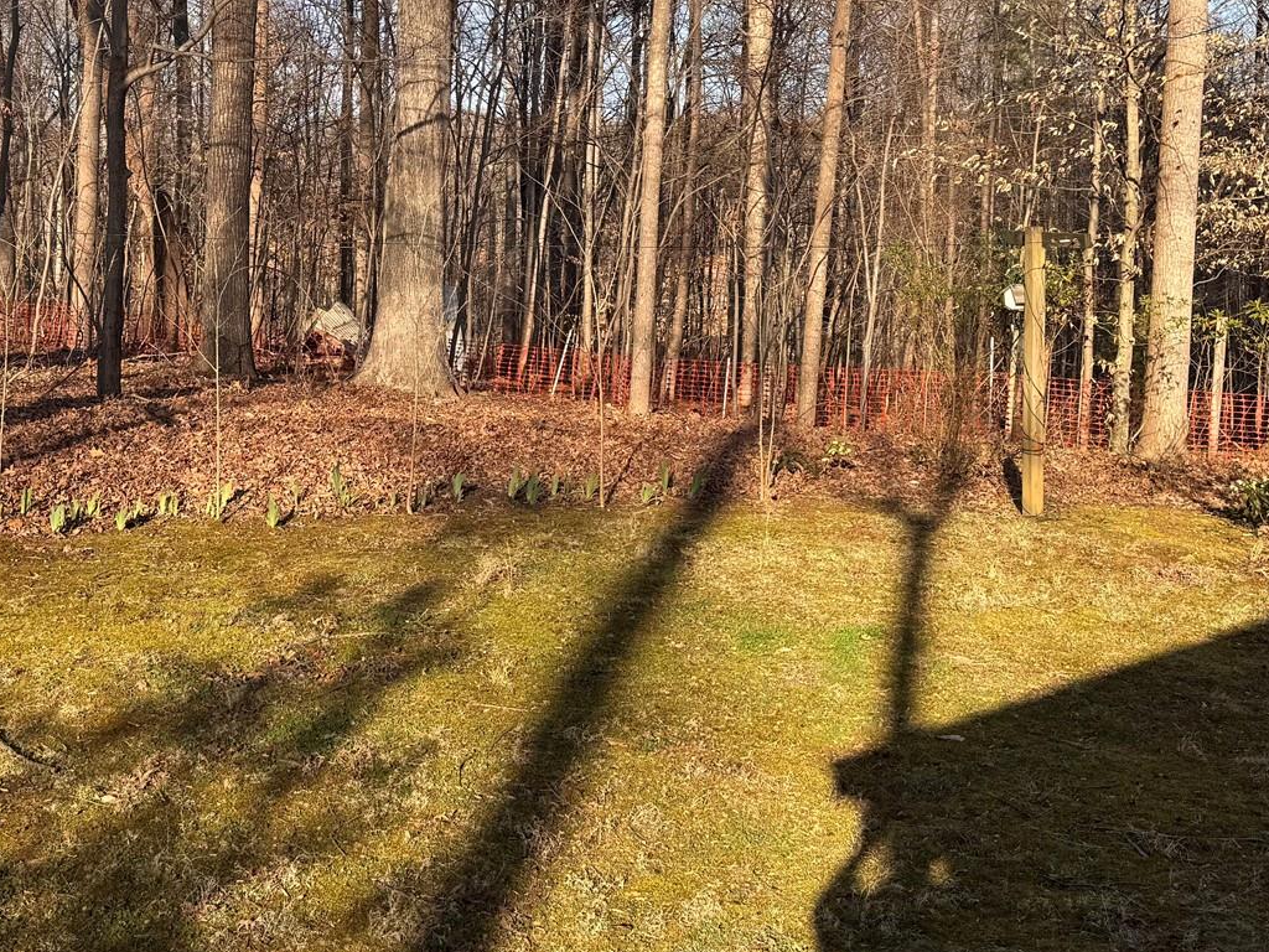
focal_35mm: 48
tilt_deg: +0.1
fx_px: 1760
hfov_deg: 39.2
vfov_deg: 29.7
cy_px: 216
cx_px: 425
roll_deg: -1.4
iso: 80
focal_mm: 6.76
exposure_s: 1/2252
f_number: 1.78
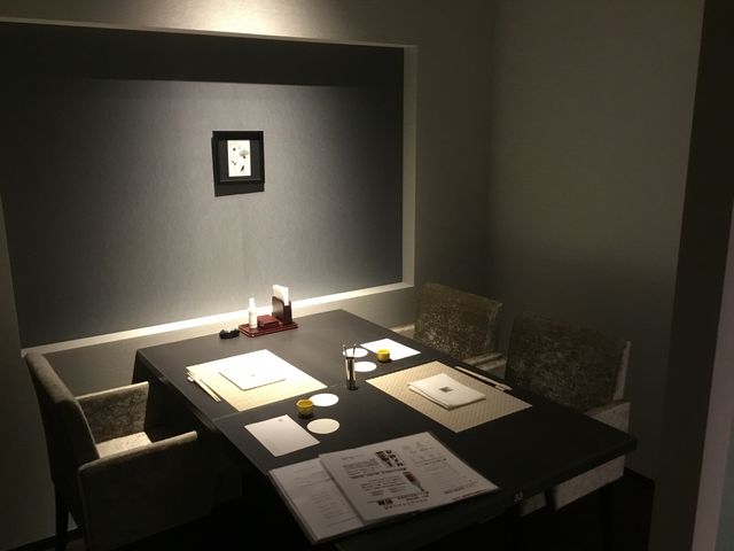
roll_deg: +0.5
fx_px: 657
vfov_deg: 45.4
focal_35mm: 31
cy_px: 276
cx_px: 367
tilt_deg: -13.6
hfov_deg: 58.4
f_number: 2.4
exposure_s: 1/24
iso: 200
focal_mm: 3.3
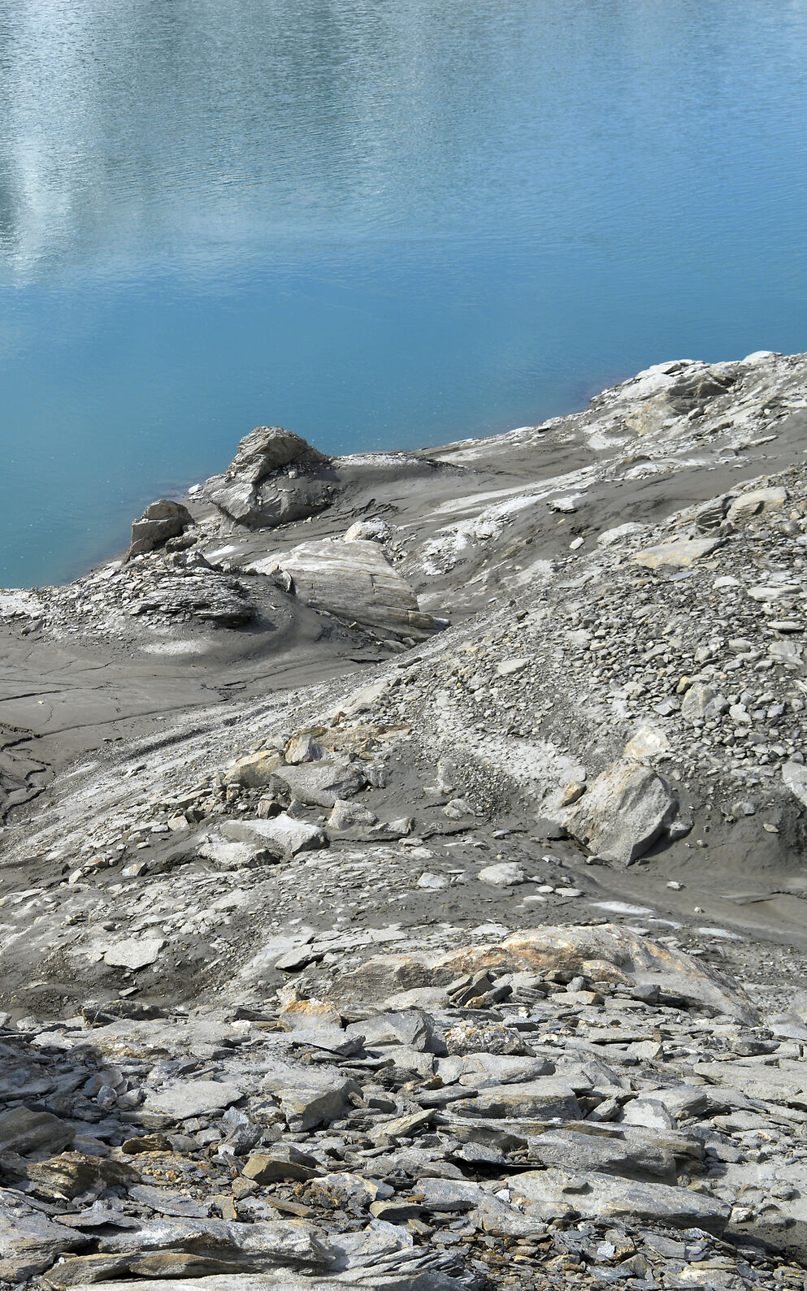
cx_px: -65
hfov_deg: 15.7
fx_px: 2842
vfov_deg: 25.6
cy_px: 646
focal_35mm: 81
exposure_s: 1/320
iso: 100
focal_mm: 35
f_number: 9
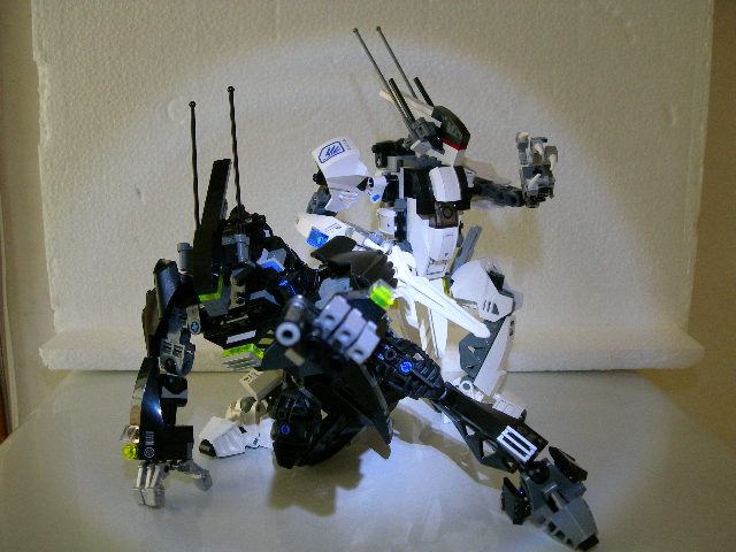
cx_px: 368
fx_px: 808
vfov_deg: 37.7
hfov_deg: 49.0
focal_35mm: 38
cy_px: 276
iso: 200
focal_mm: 7.8
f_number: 2.8
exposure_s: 1/1.5
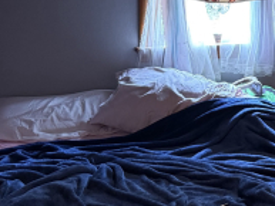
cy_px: 11
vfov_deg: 17.5
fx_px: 660
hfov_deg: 21.6
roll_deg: -1.8
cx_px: 341
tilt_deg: -5.9
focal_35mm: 83
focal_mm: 6.76
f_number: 1.78
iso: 320
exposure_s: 1/60
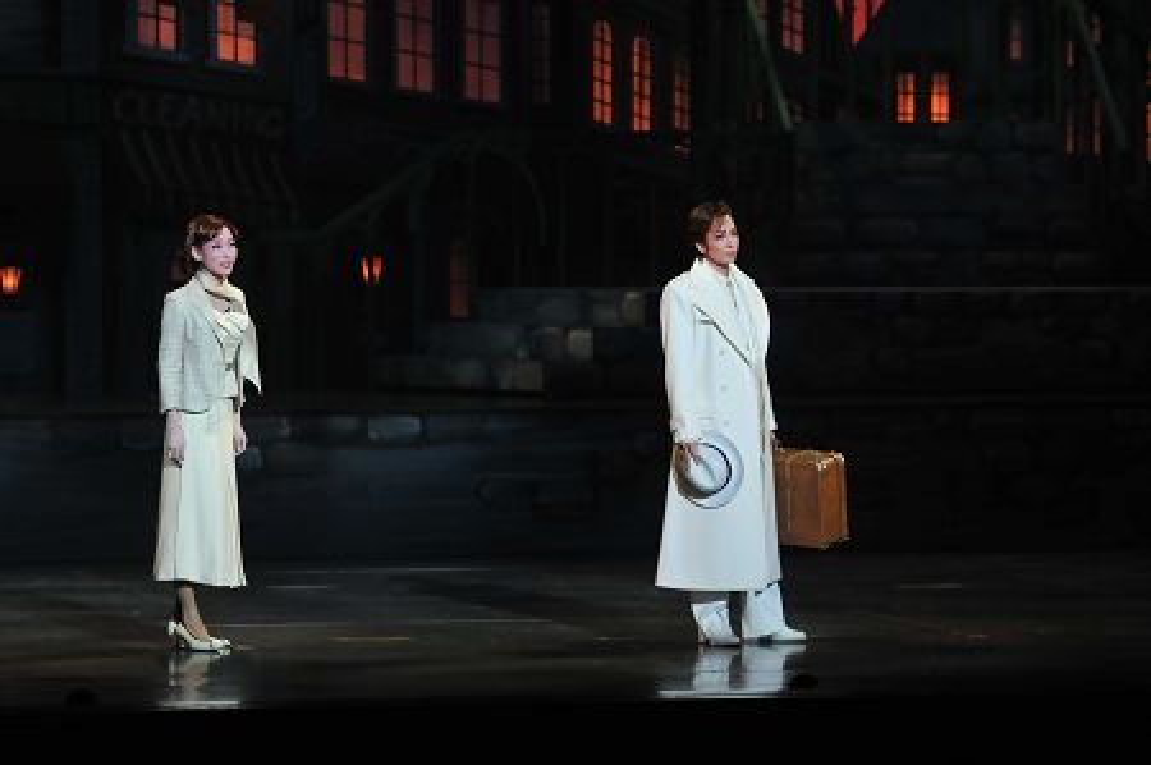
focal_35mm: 202
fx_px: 6467
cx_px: 576
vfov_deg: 6.8
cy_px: 382
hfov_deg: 10.2
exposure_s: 1/250
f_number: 2.8
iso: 800
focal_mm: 135
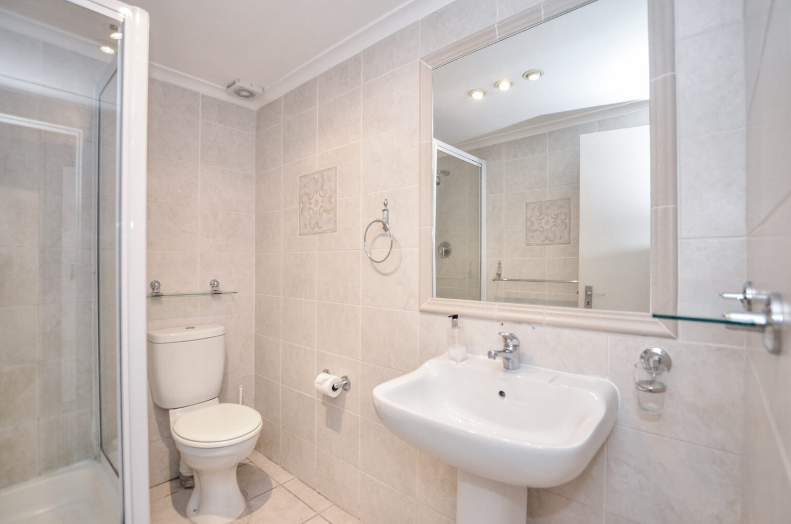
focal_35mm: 16
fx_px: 362
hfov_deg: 95.1
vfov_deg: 71.8
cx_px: 396
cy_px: 262
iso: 800
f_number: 4
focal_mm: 11
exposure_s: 1/60
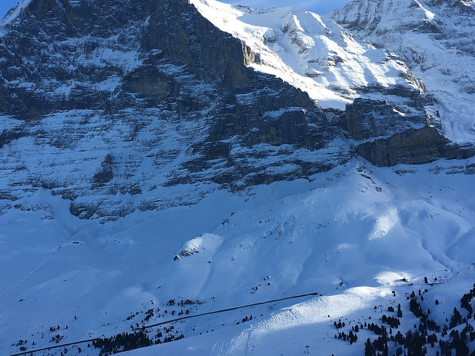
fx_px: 659
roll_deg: +3.3
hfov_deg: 39.6
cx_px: 222
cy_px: 174
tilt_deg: +4.9
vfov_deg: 30.3
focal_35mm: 48
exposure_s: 1/962
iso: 25
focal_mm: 4.15
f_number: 2.2
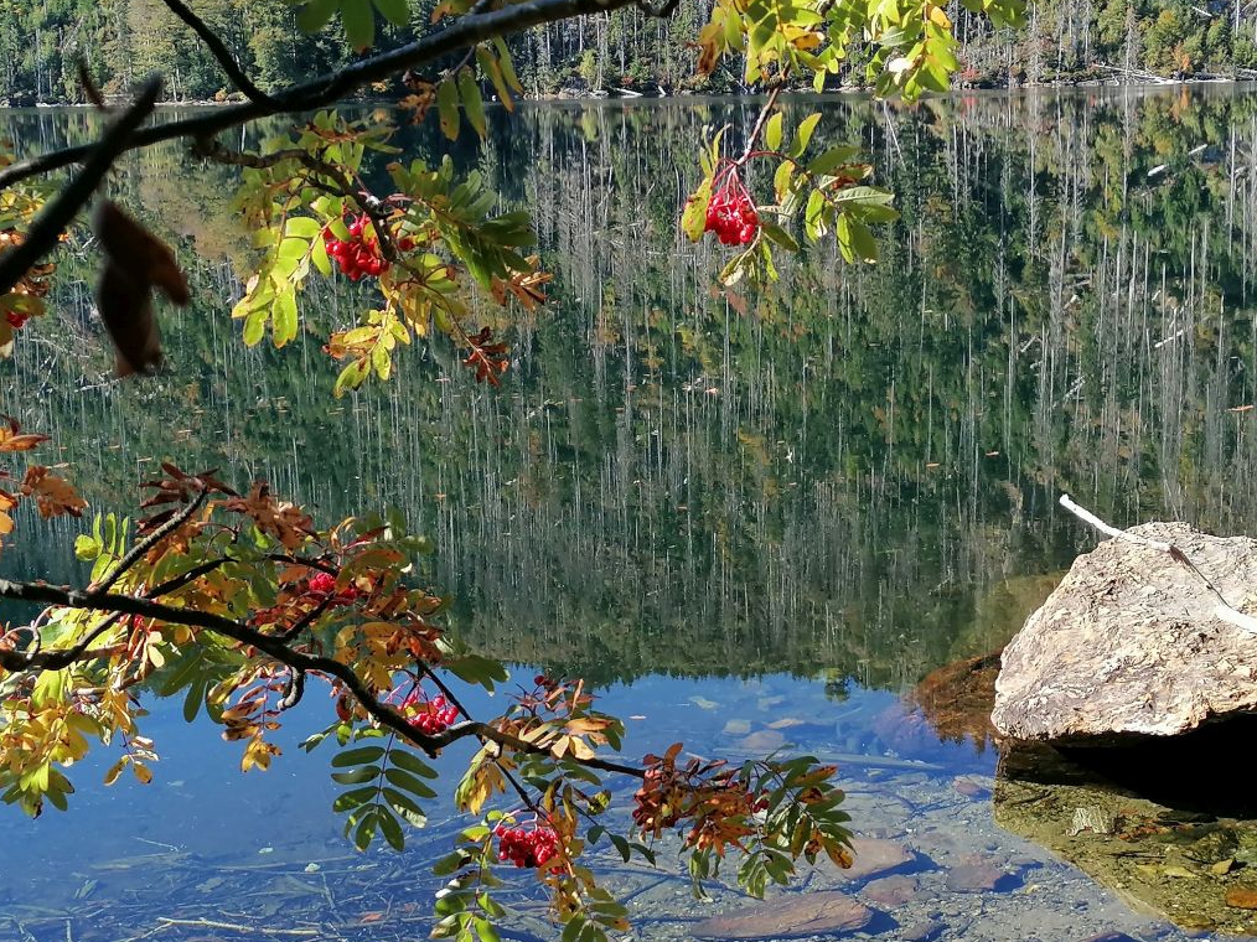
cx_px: 653
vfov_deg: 25.2
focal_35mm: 58
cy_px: 465
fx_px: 2106
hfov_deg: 33.2
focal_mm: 4.75
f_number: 1.8
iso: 50
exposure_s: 1/429
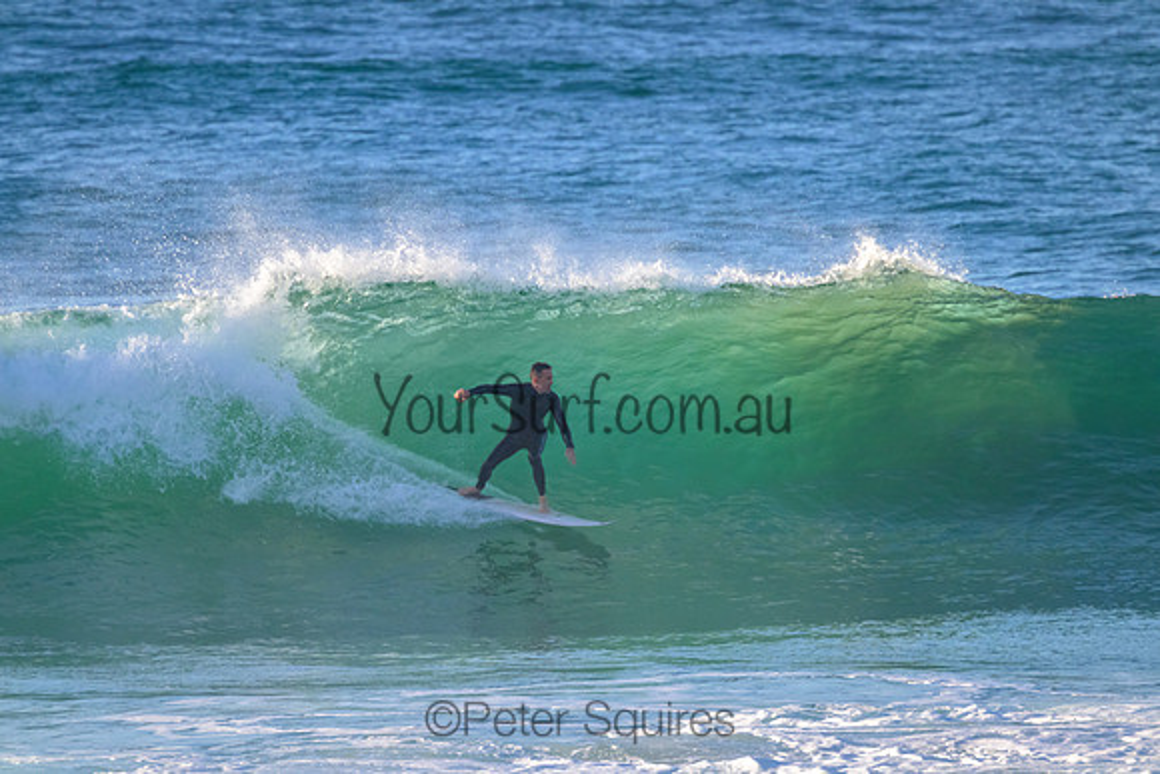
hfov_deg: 2.6
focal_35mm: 800
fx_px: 25783
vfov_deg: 1.7
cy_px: 387
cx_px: 580
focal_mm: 800
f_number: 11
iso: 2500
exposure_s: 1/1600
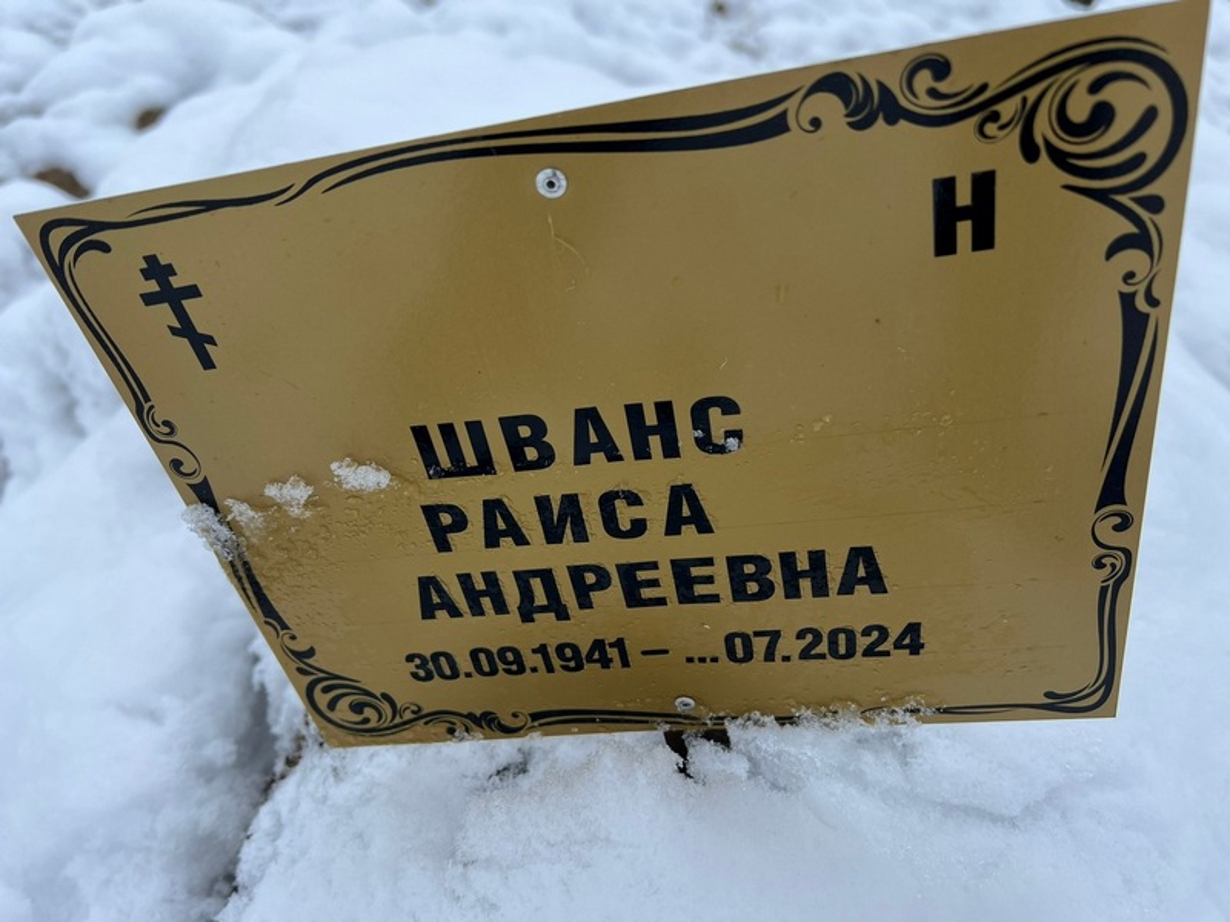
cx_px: 615
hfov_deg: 67.3
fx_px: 924
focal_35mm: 26
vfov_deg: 53.1
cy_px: 461
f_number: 1.5
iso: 50
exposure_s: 1/544
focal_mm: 5.7
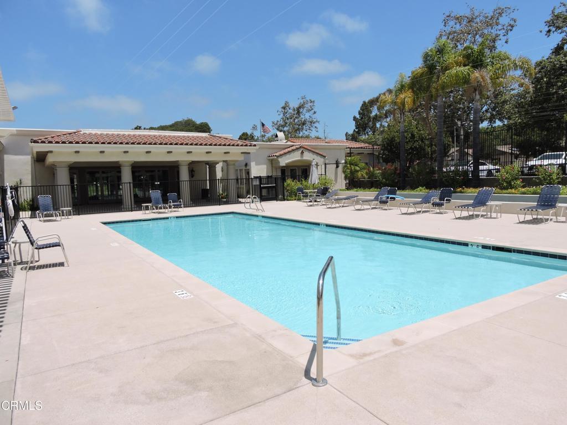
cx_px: 284
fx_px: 393
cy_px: 212
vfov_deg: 56.8
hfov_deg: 71.6
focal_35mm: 24
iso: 100
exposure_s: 1/1250
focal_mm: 4.3
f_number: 3.8
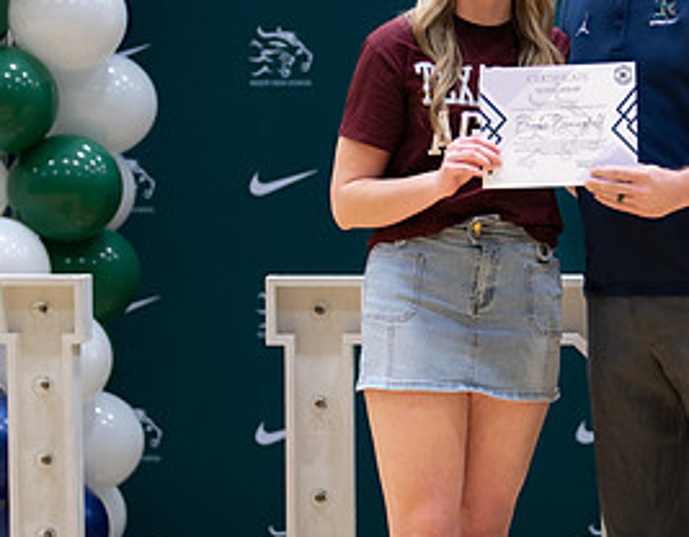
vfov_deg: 12.0
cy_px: 287
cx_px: 603
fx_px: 2563
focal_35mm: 127
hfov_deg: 15.2
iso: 400
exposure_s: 1/320
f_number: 1.2
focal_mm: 50
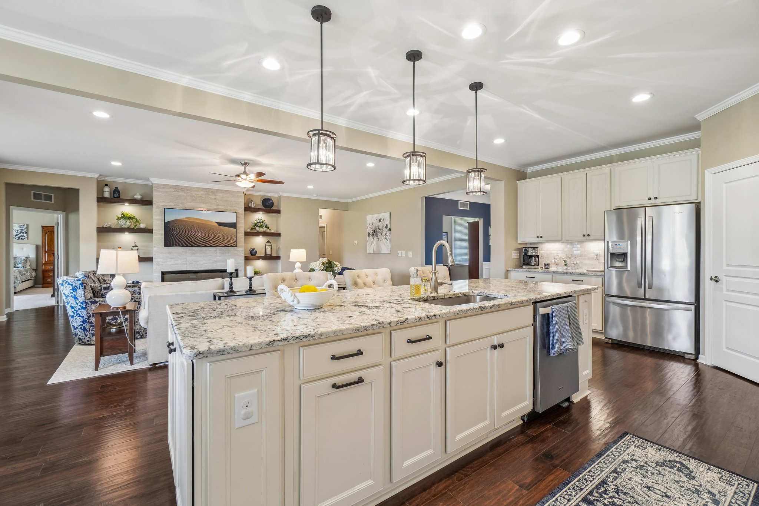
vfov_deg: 77.3
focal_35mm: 15
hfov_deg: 100.4
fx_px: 316
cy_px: 253
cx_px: 380
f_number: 8
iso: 400
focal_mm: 10
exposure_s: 1/15
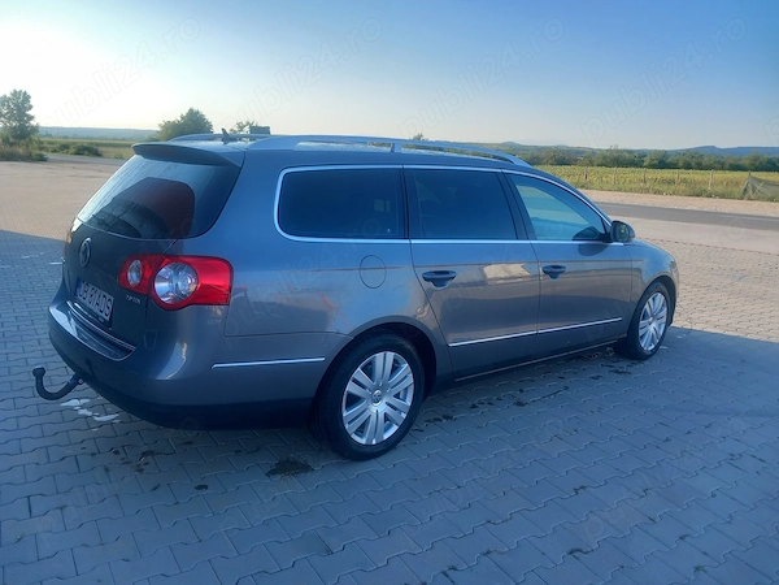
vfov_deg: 51.4
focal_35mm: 27
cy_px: 292
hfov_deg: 65.3
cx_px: 390
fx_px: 608
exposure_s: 1/100
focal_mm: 4
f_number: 1.8
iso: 20
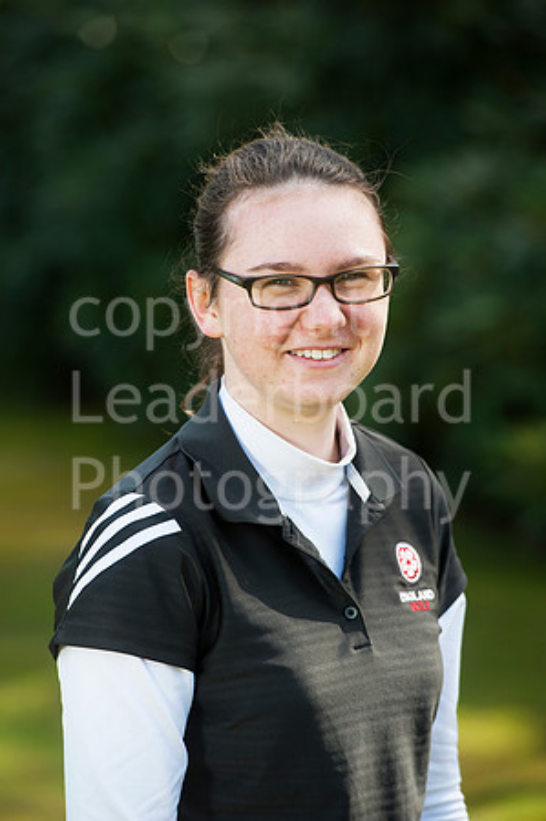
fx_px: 4560
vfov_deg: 10.3
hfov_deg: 6.9
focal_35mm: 200
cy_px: 410
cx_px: 273
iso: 200
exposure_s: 1/320
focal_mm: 200
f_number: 5
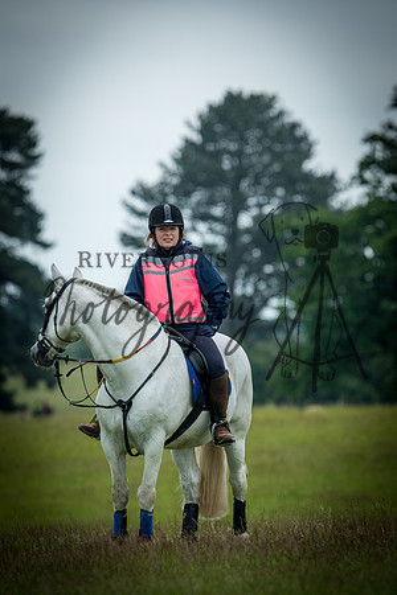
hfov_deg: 3.1
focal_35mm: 450
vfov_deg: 4.6
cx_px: 198
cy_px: 298
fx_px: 7443
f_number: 5
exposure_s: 1/1250
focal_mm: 300
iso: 320
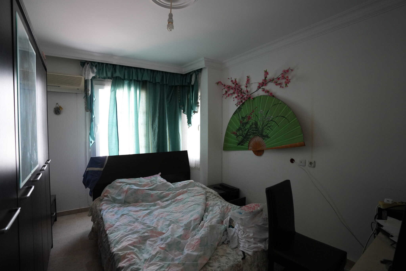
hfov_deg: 93.3
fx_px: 192
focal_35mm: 17
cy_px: 136
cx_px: 203
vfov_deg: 70.4
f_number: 2.8
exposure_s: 1/160
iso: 1600
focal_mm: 17
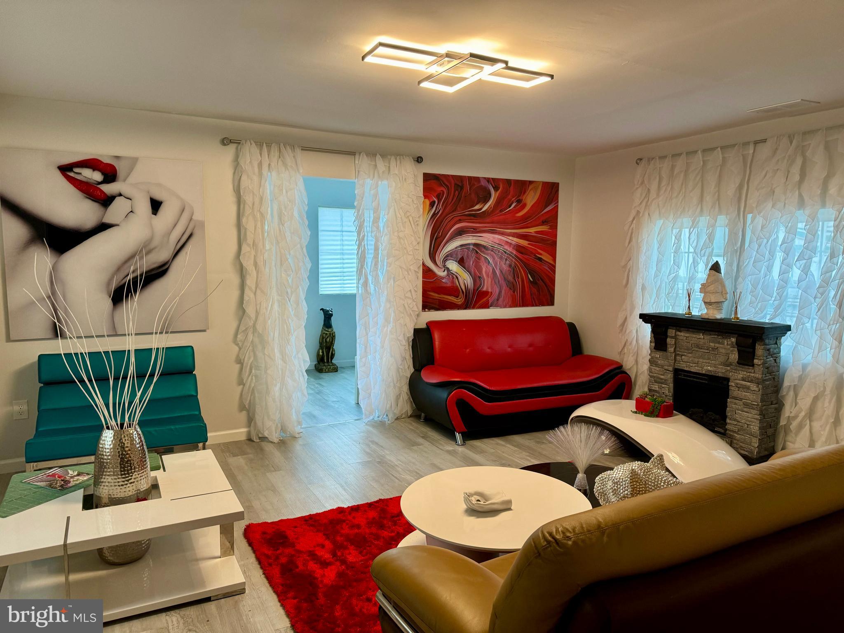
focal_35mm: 24
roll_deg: -1.1
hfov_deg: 71.6
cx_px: 422
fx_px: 585
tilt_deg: -7.6
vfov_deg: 56.8
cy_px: 316
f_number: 1.78
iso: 200
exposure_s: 1/69
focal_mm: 6.86
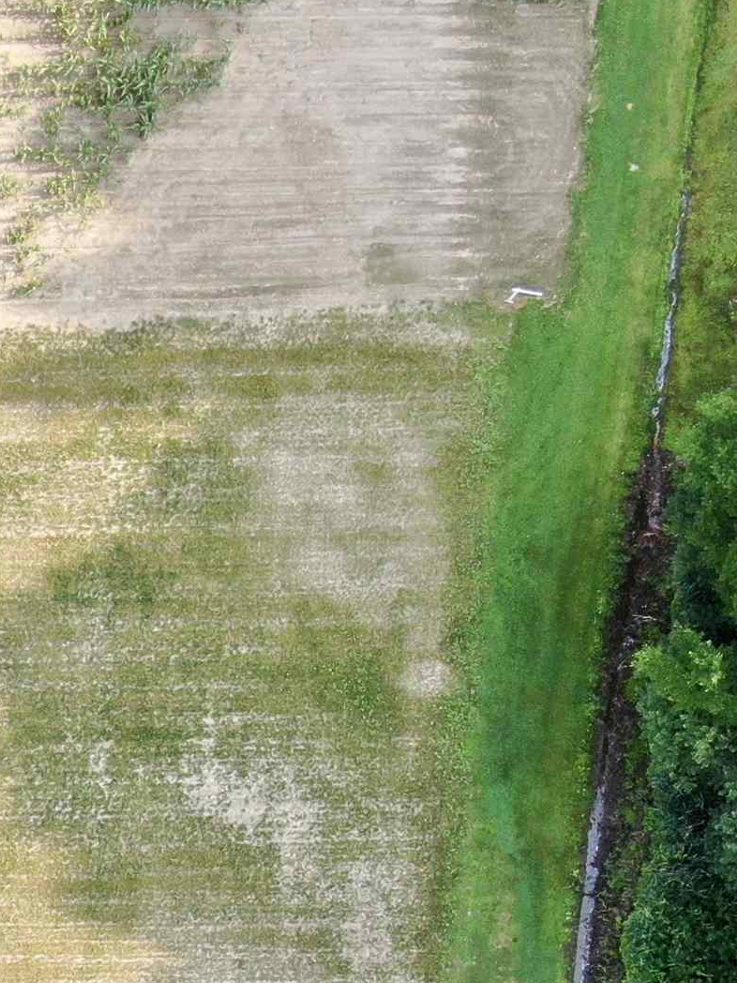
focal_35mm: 126
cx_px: -343
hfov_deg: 11.3
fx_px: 3577
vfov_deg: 15.3
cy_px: 1040
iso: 100
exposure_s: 1/120
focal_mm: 7.55
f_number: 3.6
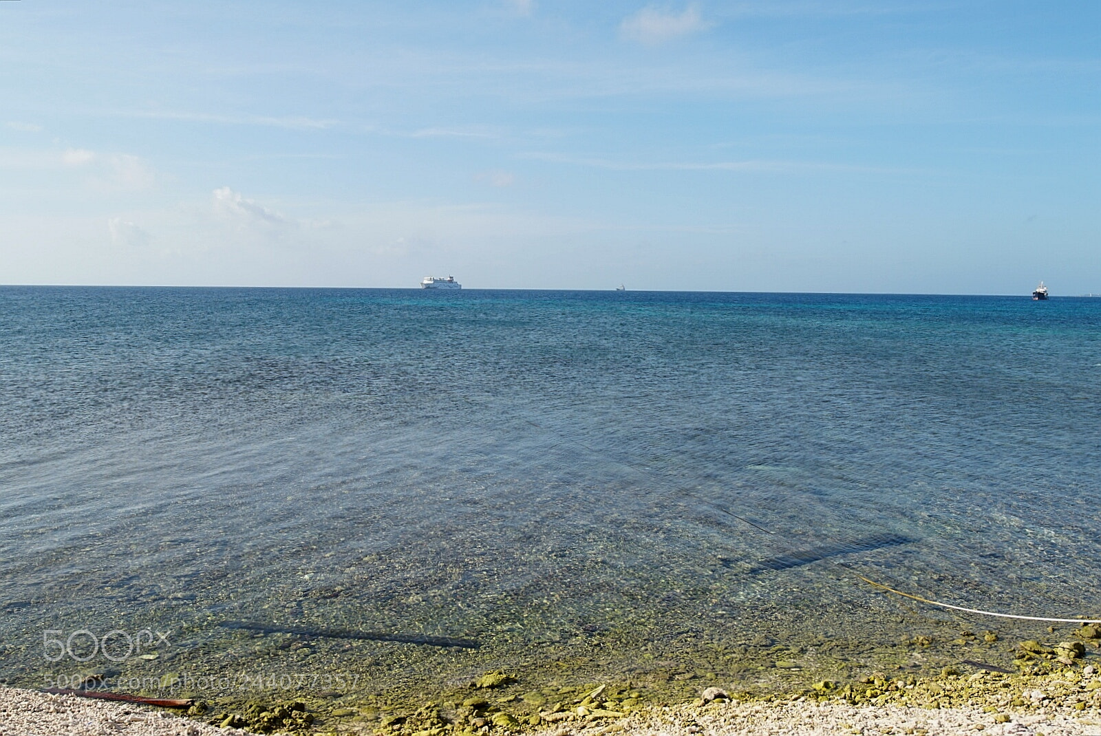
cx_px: 550
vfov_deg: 41.8
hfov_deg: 59.4
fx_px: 964
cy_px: 368
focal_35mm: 32
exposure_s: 1/200
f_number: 9
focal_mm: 21
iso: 100
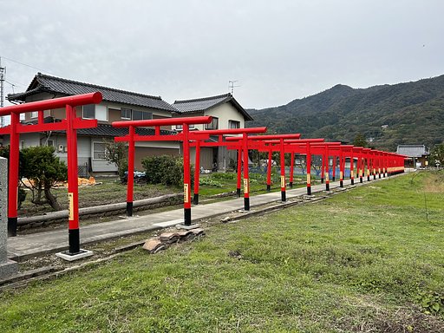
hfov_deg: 67.3
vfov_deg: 53.1
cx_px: 222
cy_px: 166
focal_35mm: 26
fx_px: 333
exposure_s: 1/2632
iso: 50
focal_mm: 5.7
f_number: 1.5
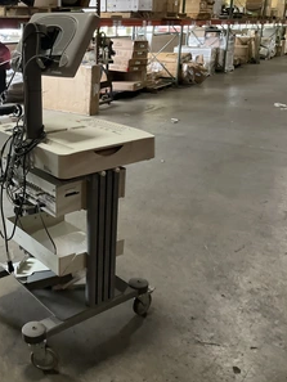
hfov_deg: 35.8
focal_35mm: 39
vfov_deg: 47.8
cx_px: 64
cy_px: 192
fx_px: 431
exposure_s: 1/60
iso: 200
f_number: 1.8
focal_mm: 3
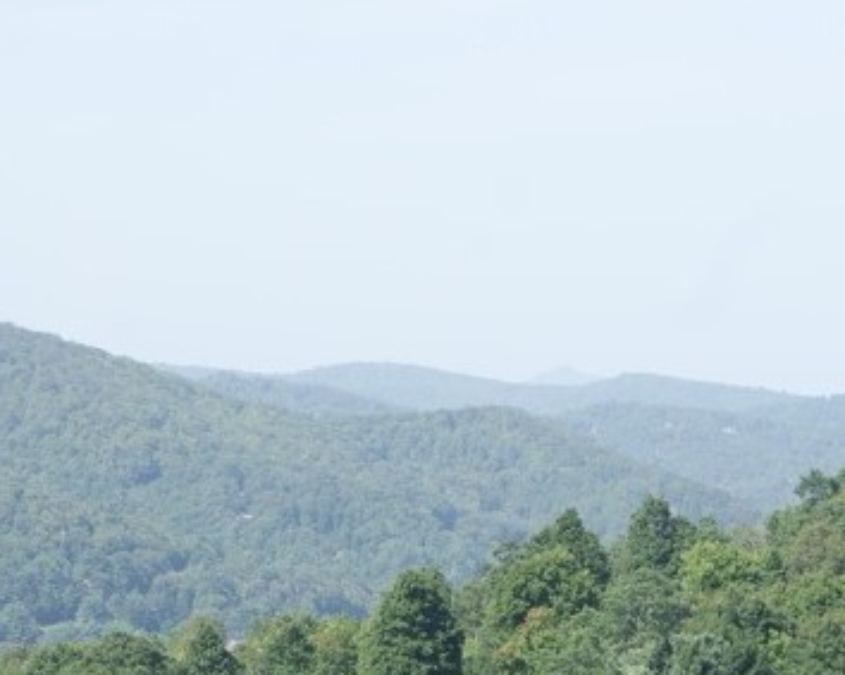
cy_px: 513
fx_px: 4201
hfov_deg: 11.5
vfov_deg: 9.2
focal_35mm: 168
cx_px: 531
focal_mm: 55
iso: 100
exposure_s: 1/160
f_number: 7.1
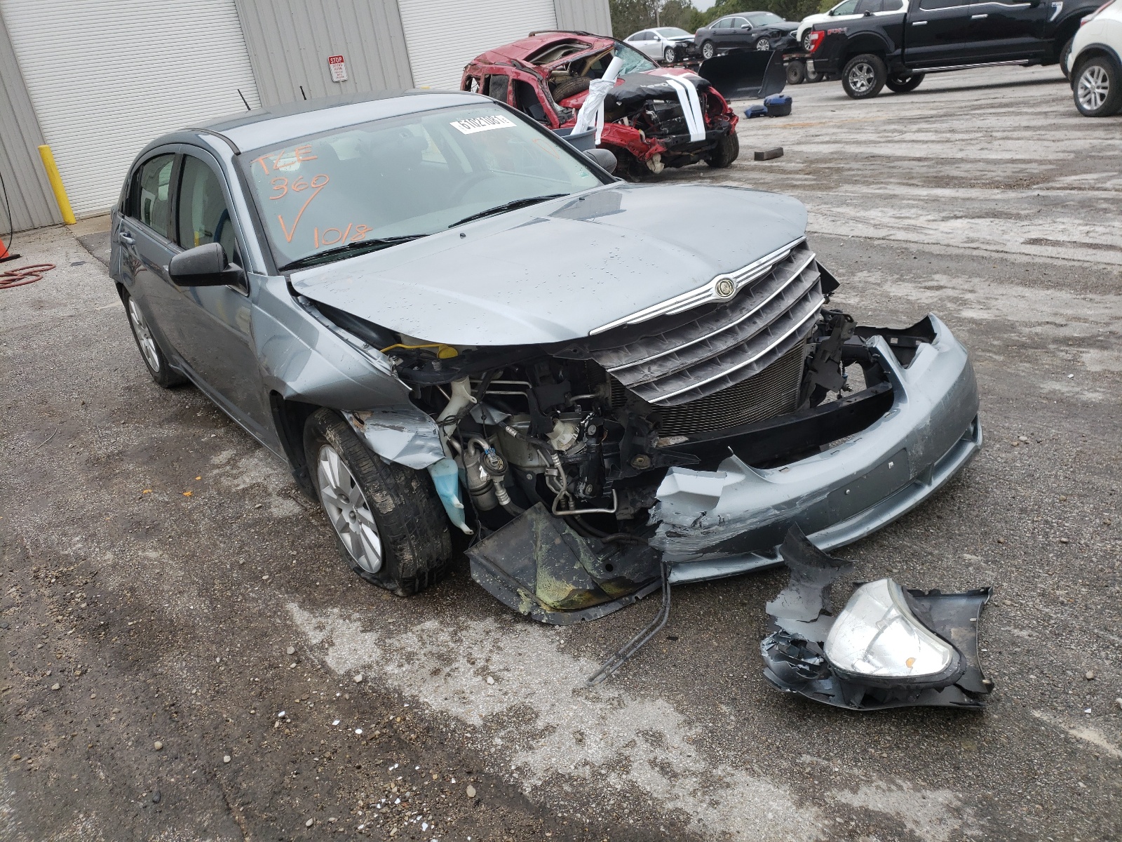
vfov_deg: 53.1
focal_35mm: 26
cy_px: 421
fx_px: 843
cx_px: 561
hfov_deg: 67.3
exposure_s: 1/400
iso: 50
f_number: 1.5
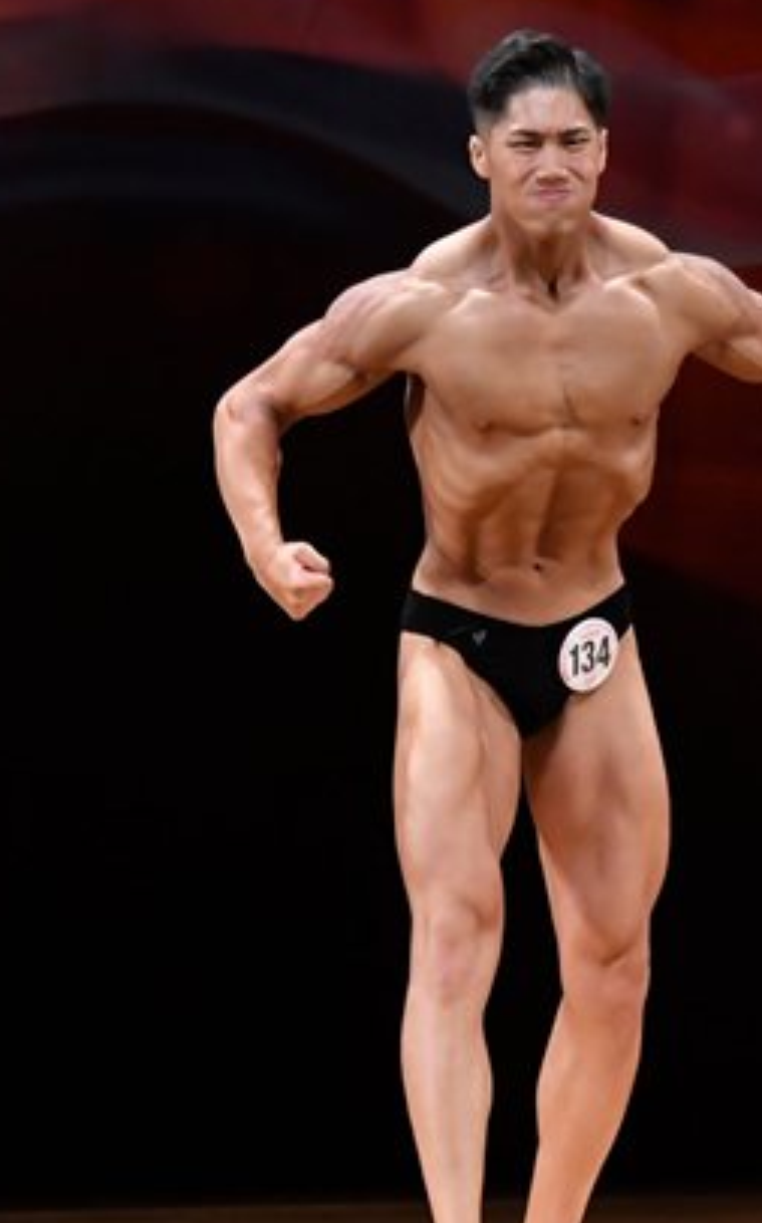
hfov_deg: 3.0
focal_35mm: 438
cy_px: 684
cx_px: 550
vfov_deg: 4.8
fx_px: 14585
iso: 3200
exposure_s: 1/400
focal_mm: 150
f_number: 5.6
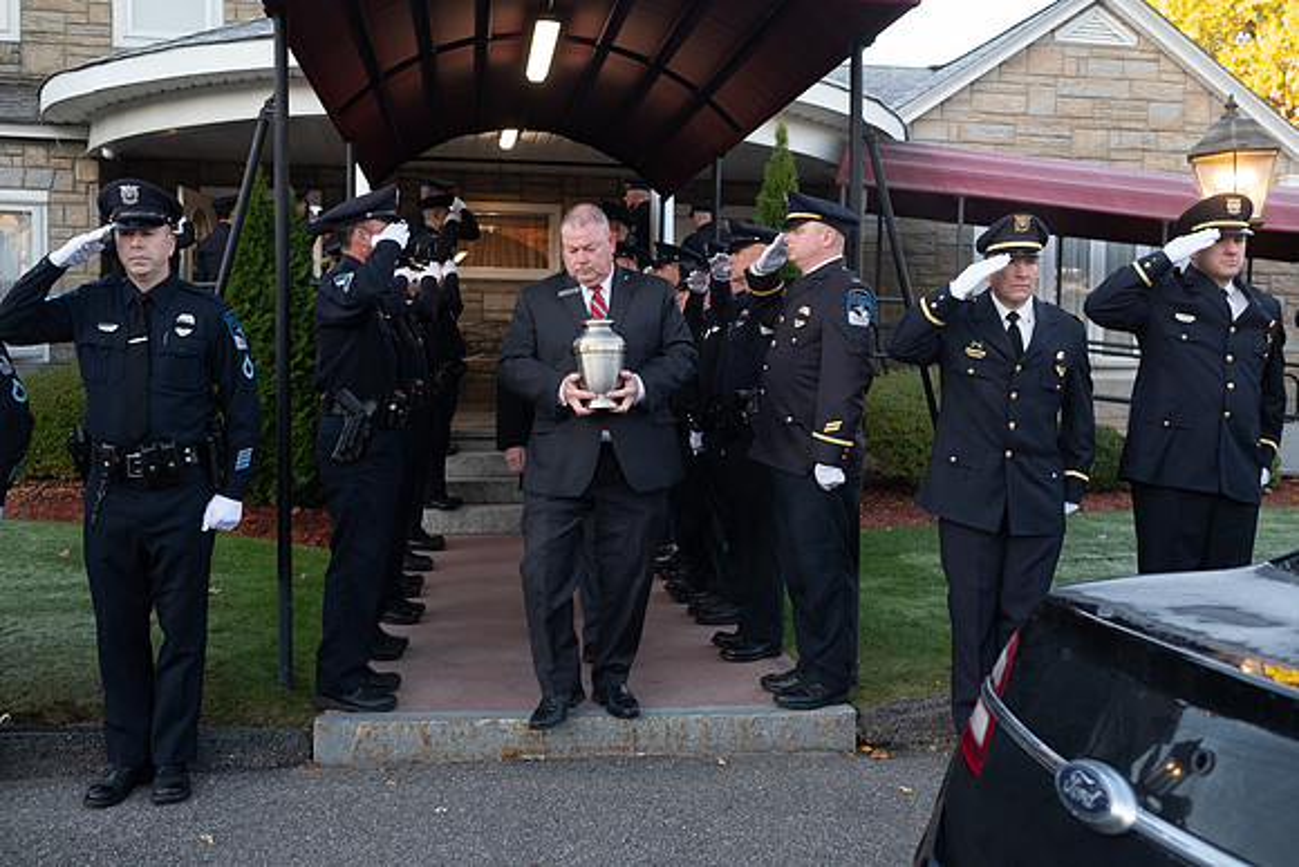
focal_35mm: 35
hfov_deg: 54.4
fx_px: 1263
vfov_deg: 37.9
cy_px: 434
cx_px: 650
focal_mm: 23
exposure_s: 1/500
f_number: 2.8
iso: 800
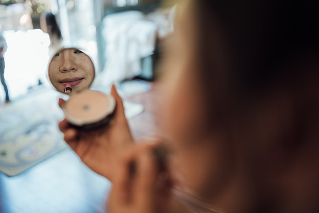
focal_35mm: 35
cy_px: 106
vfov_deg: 37.9
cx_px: 160
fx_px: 310
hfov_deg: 54.4
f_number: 1.8
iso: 320
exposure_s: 1/200
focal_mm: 35
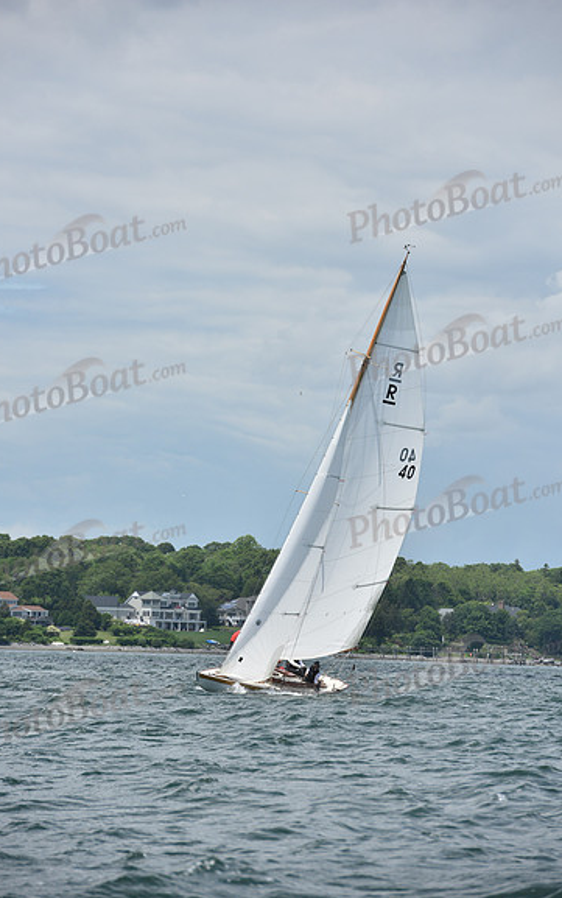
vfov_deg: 10.2
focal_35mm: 205
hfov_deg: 6.4
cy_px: 450
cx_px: 267
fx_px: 5020
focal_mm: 200
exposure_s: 1/1250
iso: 250
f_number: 7.1
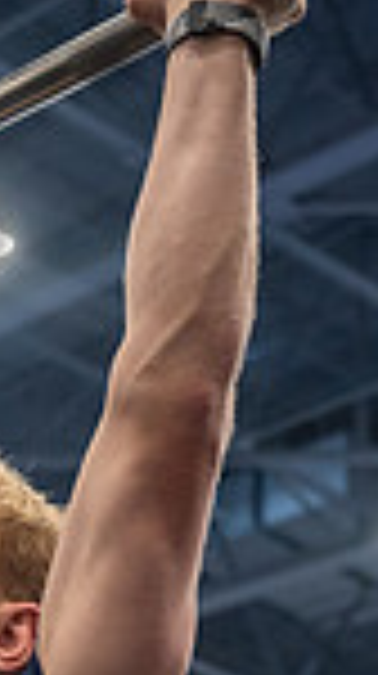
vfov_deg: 15.6
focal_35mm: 134
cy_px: 758
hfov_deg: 8.9
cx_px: -76
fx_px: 2396
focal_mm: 33
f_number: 2.8
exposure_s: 1/125
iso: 1000
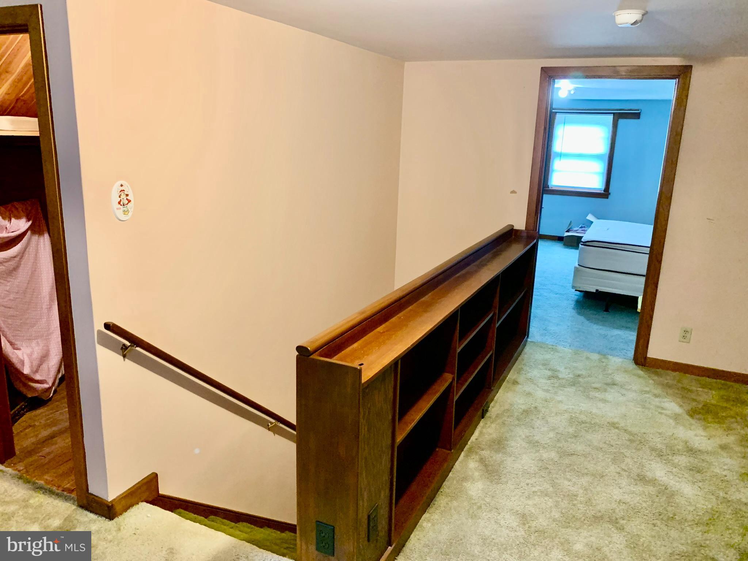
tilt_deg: -13.4
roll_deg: -1.6
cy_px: 280
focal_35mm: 26
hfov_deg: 67.3
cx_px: 374
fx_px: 562
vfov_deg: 53.1
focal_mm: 4.25
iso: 320
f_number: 1.8
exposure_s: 1/60
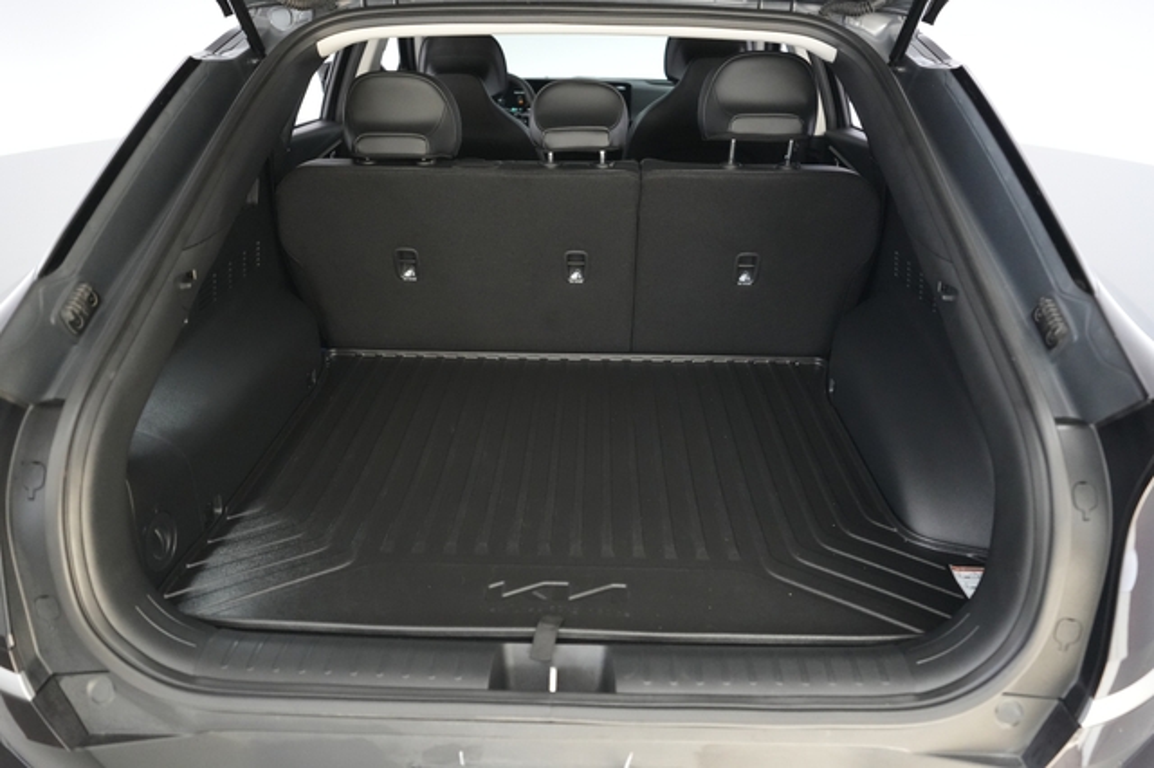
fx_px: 865
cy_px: 384
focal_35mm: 27
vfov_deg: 47.9
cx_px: 577
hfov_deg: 67.4
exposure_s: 1/160
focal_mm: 27
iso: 6400
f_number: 2.8
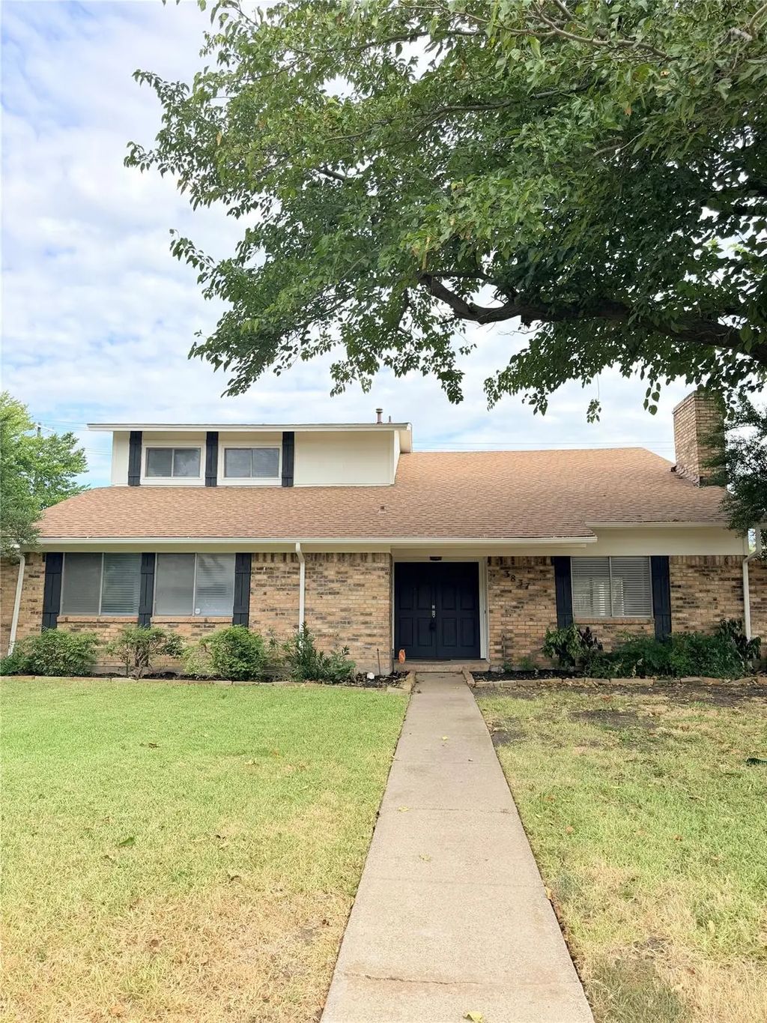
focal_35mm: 24
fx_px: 709
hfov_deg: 56.8
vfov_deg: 71.6
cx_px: 384
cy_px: 512
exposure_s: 1/2445
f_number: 1.78
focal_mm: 6.76
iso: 80
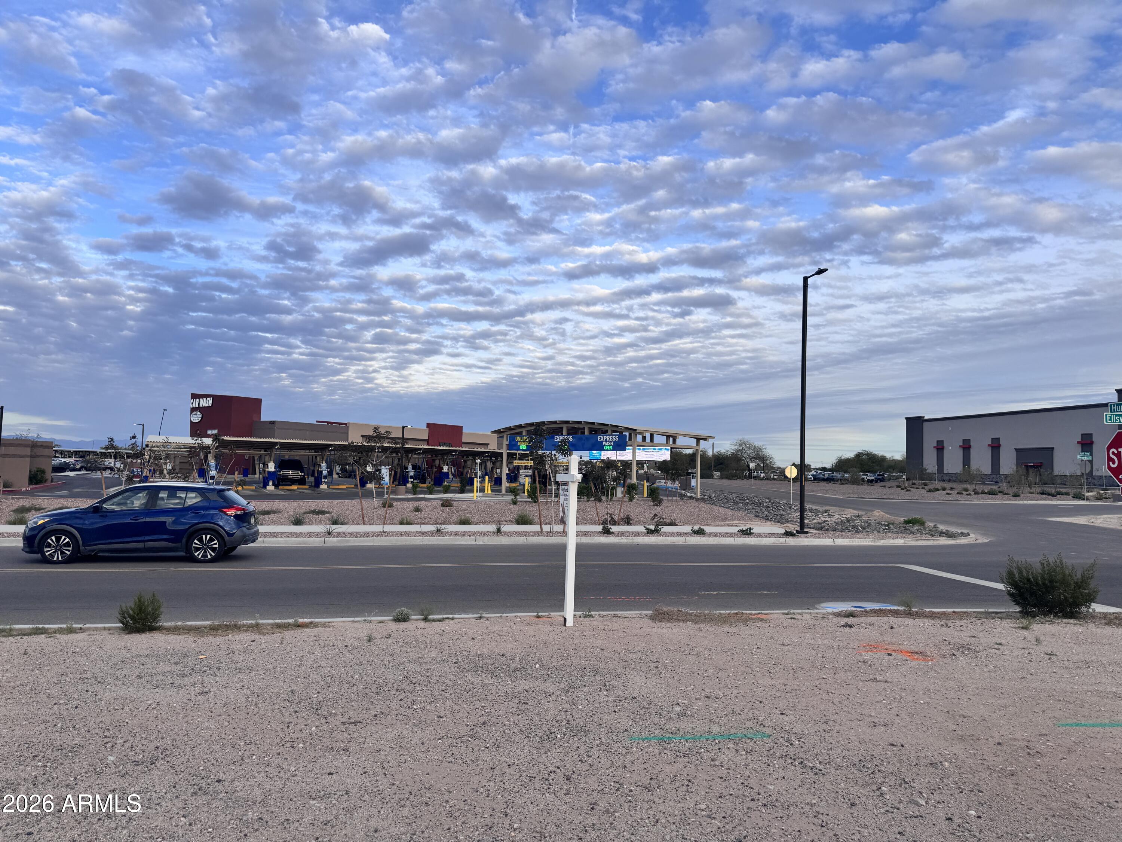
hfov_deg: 71.6
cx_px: 561
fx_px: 778
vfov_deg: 56.8
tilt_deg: +4.1
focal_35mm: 24
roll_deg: -0.9
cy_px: 421
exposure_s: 1/1425
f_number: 1.78
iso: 80
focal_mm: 6.76
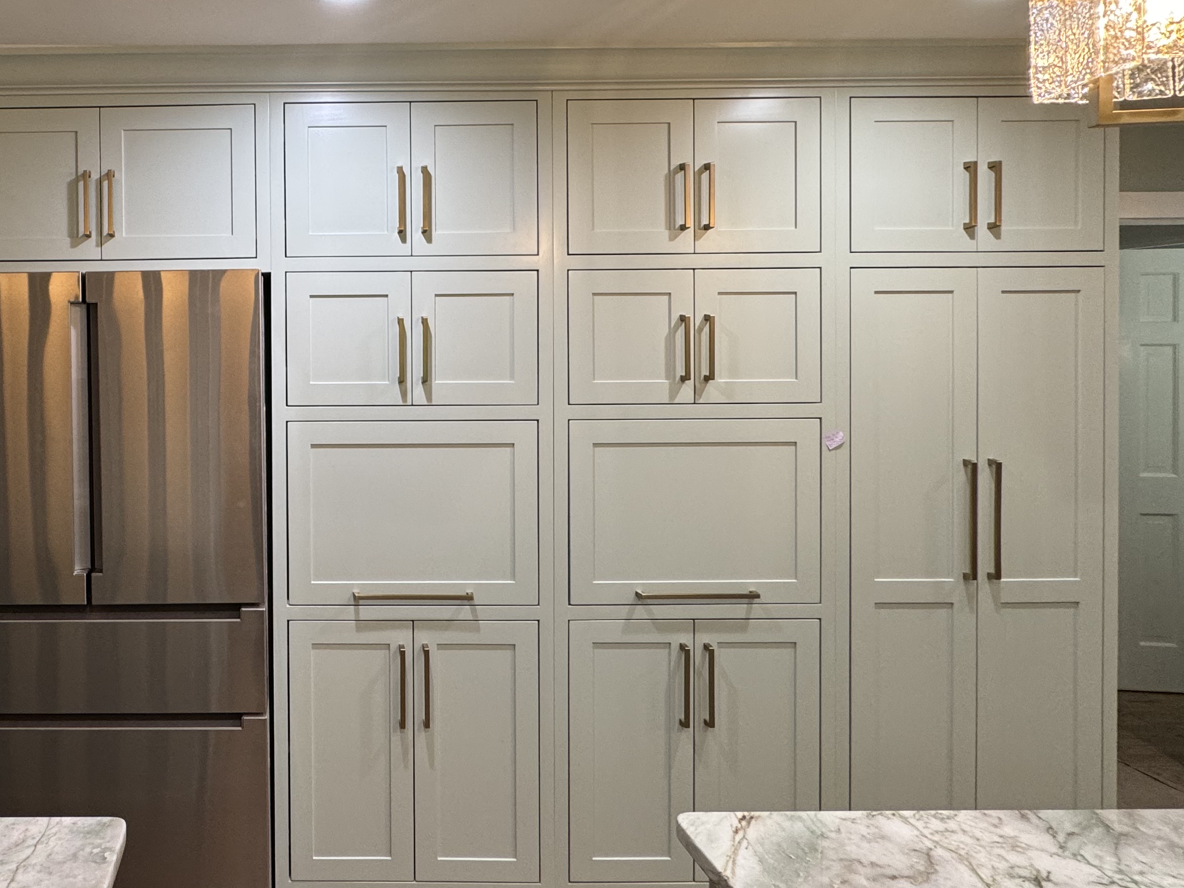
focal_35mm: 24
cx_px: 274
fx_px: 821
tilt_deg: -1.1
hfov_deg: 66.4
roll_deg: +0.6
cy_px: 350
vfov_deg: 56.3
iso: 160
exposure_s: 1/60
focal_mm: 2.22
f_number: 2.2
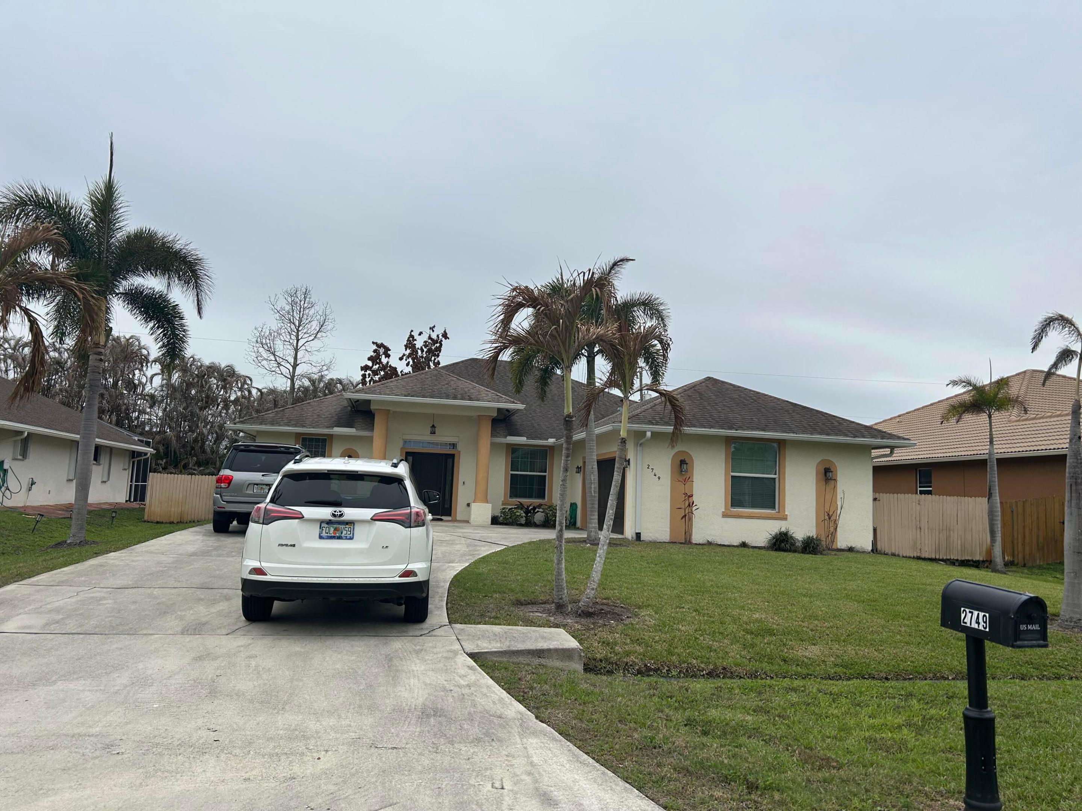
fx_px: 813
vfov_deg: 53.1
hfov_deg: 67.3
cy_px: 406
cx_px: 541
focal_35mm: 26
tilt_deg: +7.3
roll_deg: -3.2
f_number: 1.5
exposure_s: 1/6211
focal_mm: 5.7
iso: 50
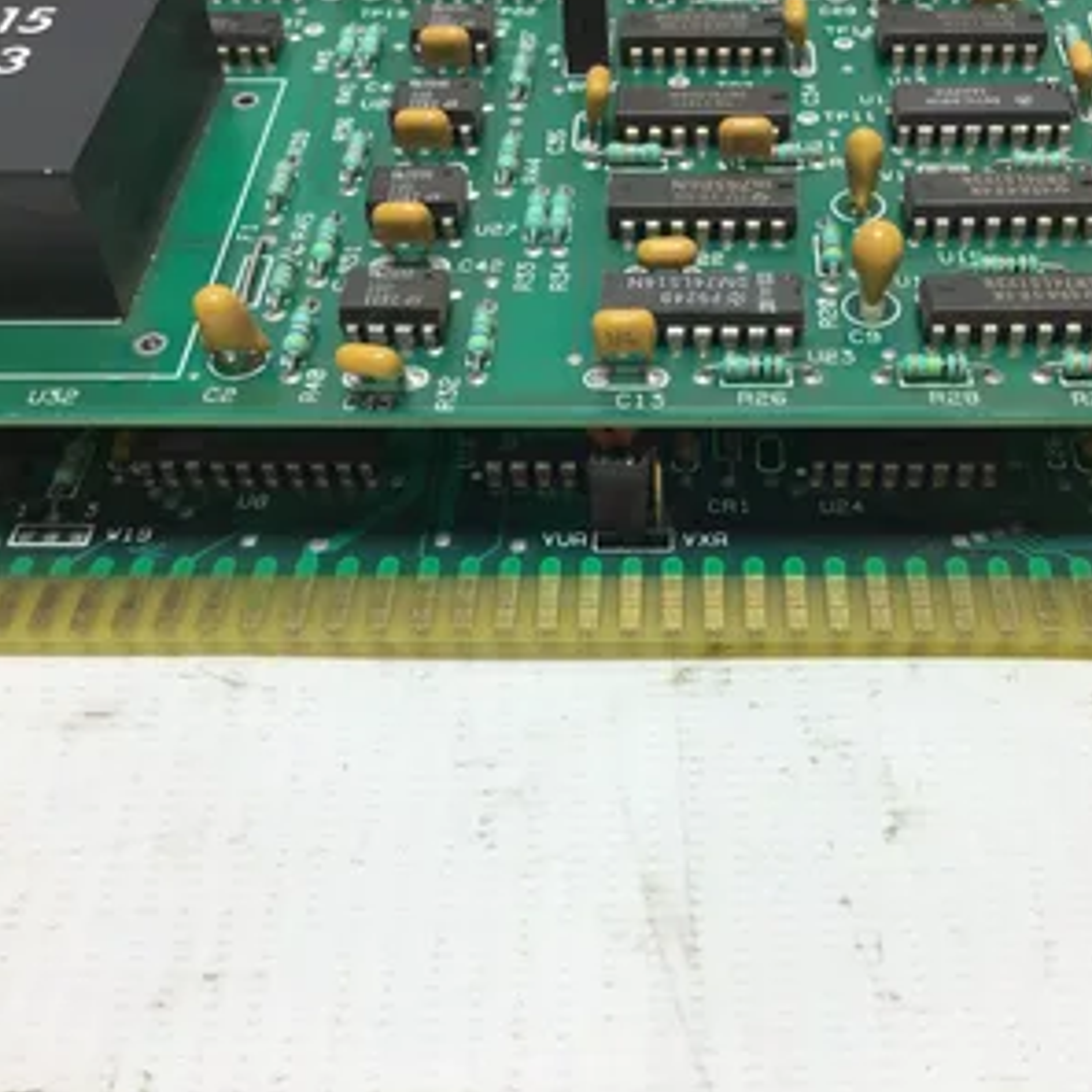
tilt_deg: -49.6
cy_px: 542
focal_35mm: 37
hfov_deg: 44.5
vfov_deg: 44.9
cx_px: 690
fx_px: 1321
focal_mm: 3.3
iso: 32
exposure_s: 1/120
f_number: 2.4
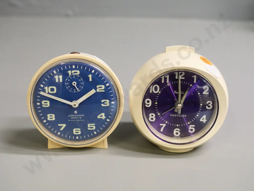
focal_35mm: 50
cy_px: 96
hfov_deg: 38.2
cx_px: 127
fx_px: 367
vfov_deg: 29.1
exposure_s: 1/250
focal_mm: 25
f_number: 3.2
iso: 3200
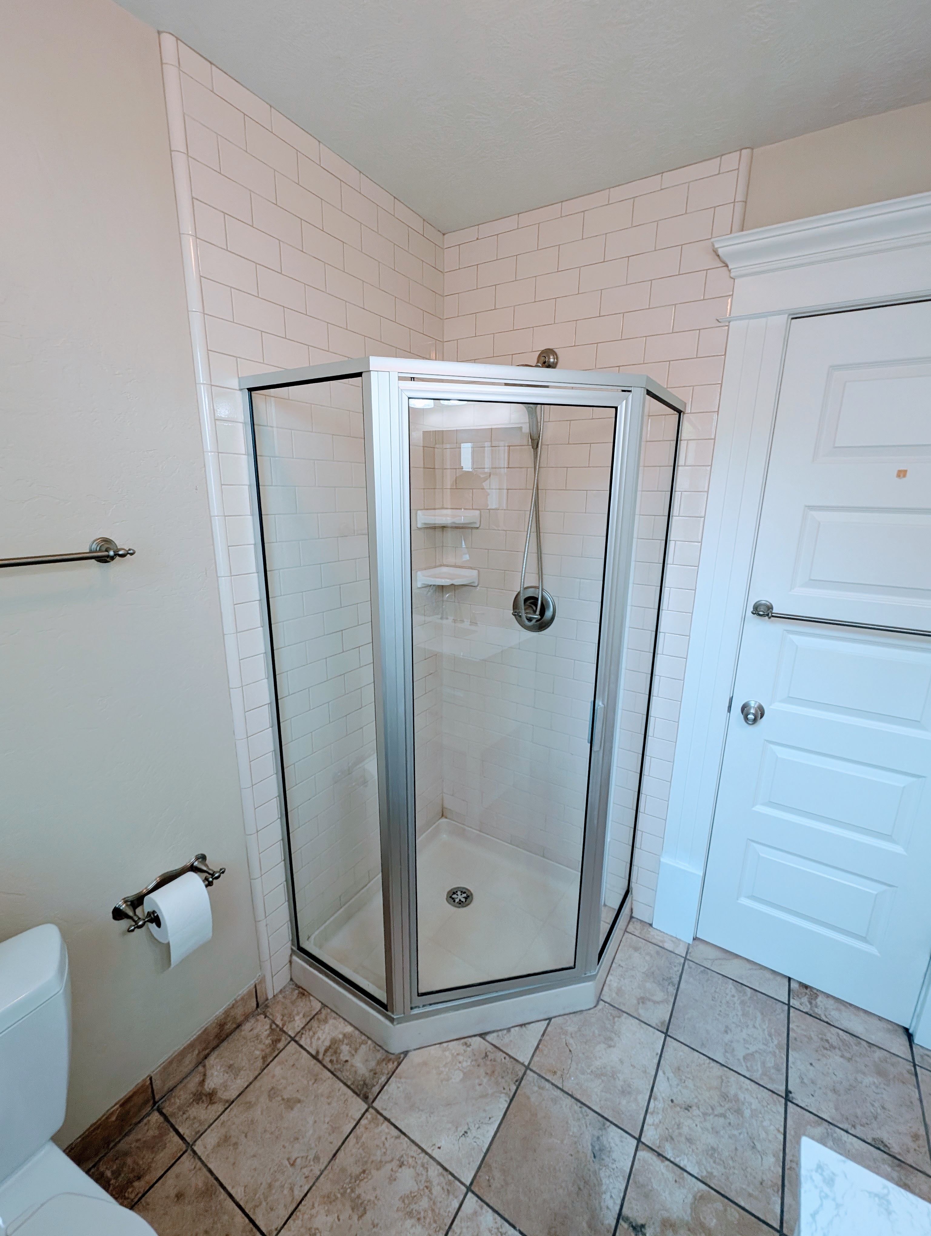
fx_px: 465
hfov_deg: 90.1
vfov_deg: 106.1
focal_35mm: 13
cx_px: 466
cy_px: 618
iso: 100
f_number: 2.2
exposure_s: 1/60
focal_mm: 1.95
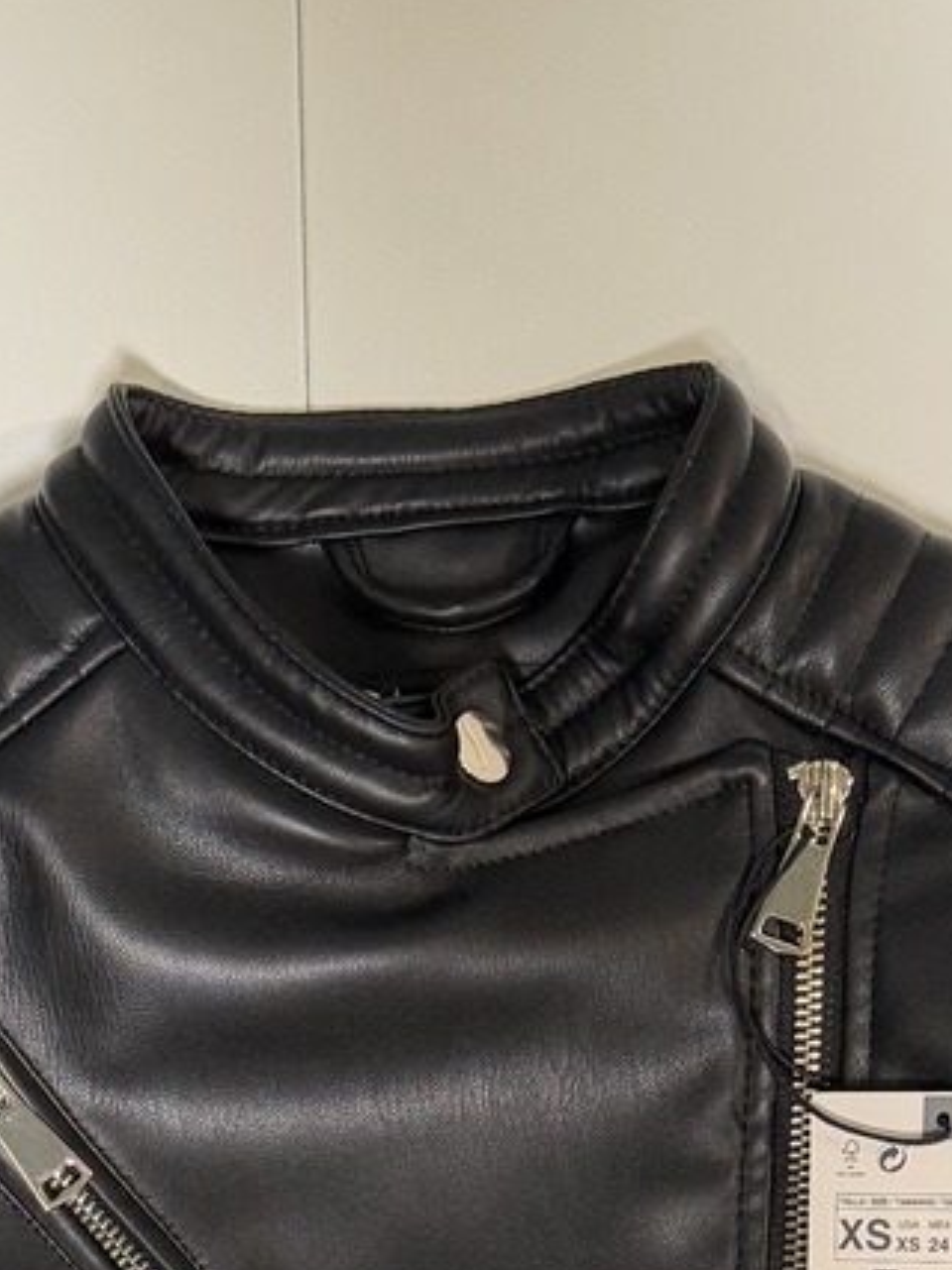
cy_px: 1676
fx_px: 2752
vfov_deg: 23.0
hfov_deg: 19.6
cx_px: 414
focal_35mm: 75
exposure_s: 1/60
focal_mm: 6.76
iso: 320
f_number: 1.78
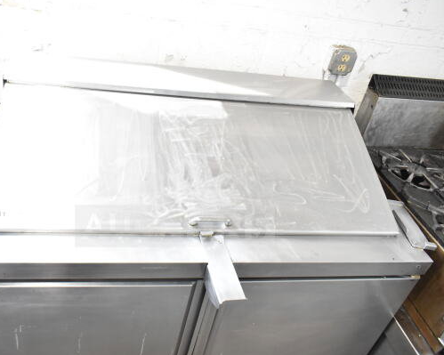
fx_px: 407
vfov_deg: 47.1
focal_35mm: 31
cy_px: 177
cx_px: 174
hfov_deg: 56.7
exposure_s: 1/100
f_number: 5
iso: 1600
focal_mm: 18
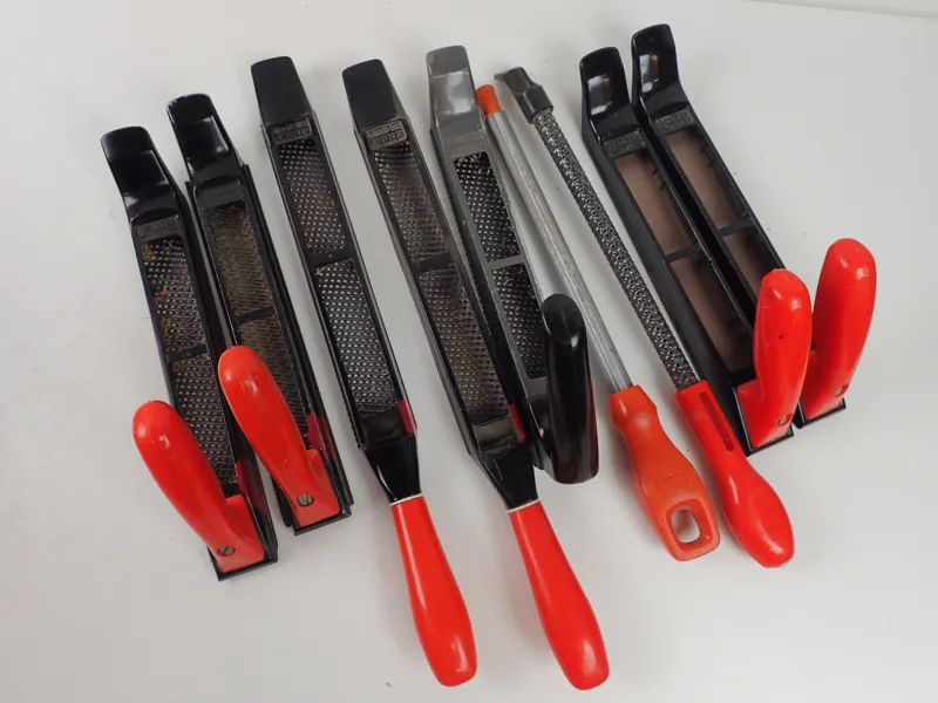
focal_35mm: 25
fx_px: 677
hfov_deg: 69.4
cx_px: 469
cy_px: 352
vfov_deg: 54.9
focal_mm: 4.5
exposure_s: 1/80
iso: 200
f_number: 2.8
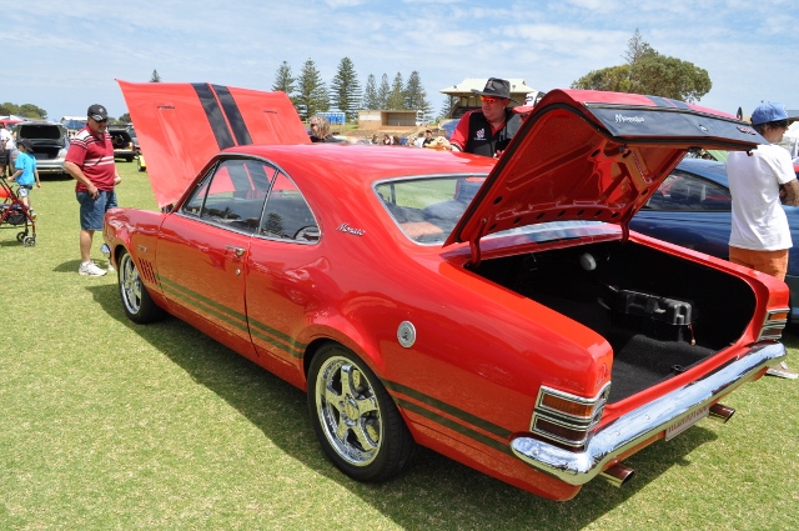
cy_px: 266
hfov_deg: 67.4
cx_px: 400
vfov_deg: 47.8
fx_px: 598
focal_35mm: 27
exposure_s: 1/500
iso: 500
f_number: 11
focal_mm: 18
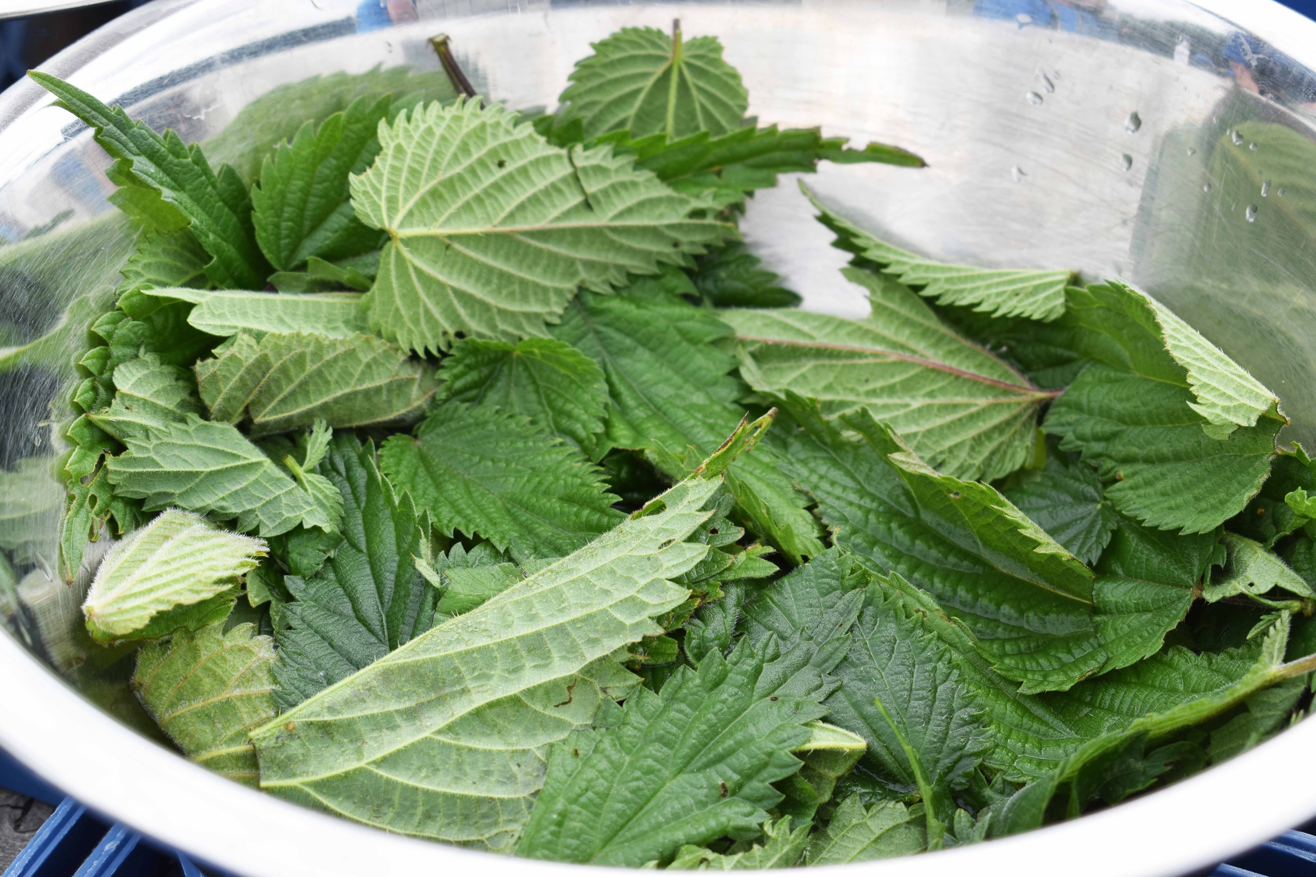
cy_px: 438
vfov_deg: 16.6
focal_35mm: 82
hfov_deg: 24.6
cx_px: 658
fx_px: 3016
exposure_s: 1/250
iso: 200
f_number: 8
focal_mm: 55
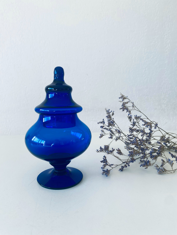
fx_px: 177
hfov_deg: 53.1
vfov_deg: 67.3
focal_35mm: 26
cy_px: 118
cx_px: 88
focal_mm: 4.25
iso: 32
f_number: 1.8
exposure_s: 1/226
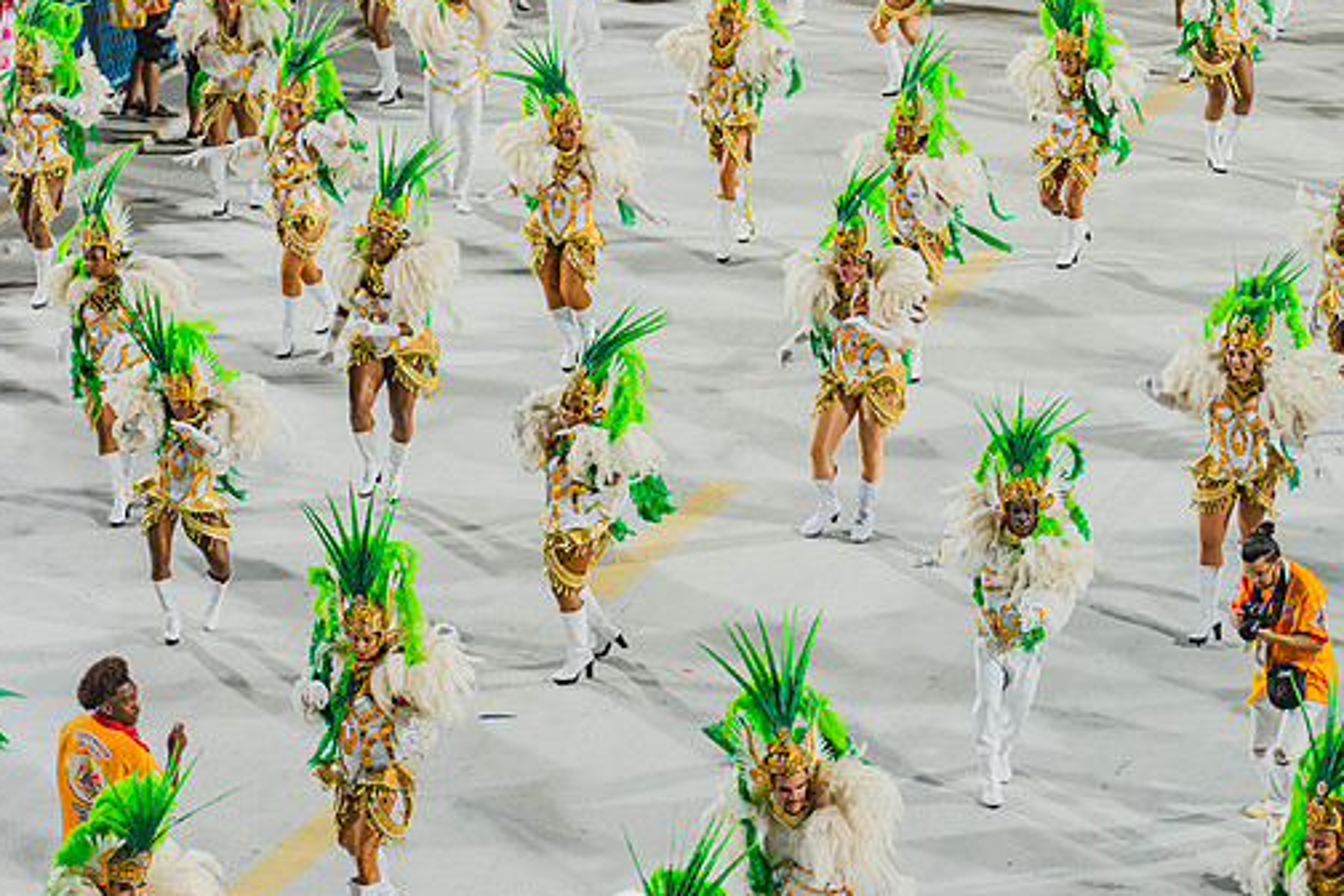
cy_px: 439
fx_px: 4816
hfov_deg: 15.9
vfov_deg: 10.6
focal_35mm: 129
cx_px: 629
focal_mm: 112
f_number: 5
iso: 1600
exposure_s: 1/320
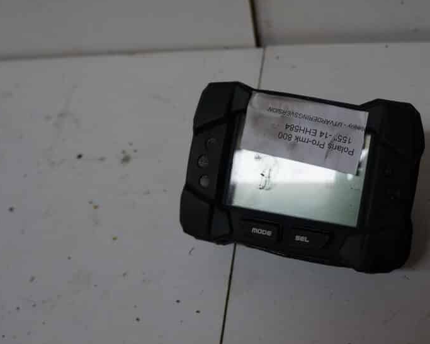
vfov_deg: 39.1
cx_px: 294
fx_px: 483
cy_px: 152
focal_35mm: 38
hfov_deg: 47.0
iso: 800
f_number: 4
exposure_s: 1/60
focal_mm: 18
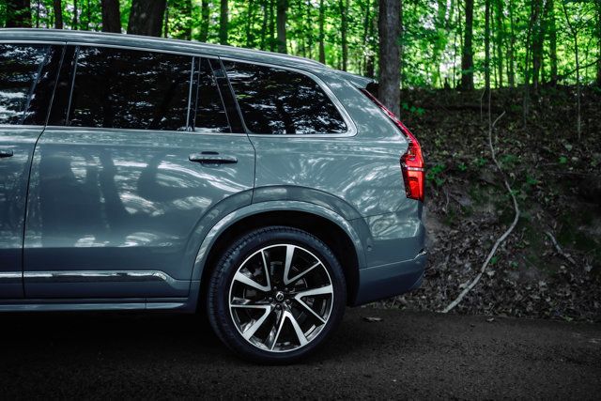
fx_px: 701
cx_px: 300
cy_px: 200
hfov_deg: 46.4
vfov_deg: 31.9
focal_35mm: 42
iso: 500
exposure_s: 1/200
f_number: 2.8
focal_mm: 42
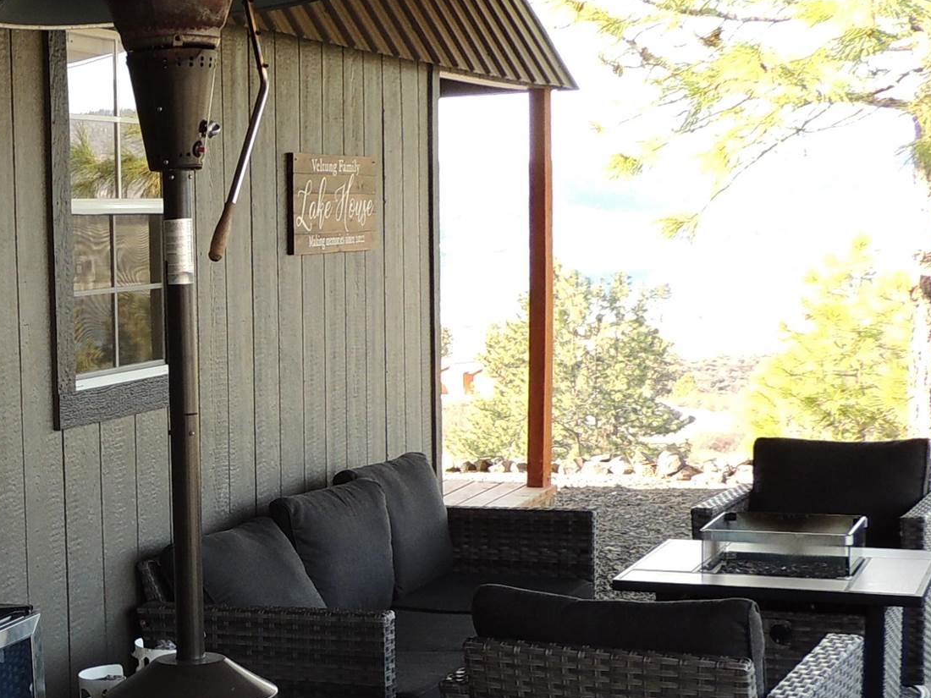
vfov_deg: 21.8
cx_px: 47
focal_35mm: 67
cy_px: 465
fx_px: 1802
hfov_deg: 27.6
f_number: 3
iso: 100
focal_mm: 4.3
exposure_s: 1/125
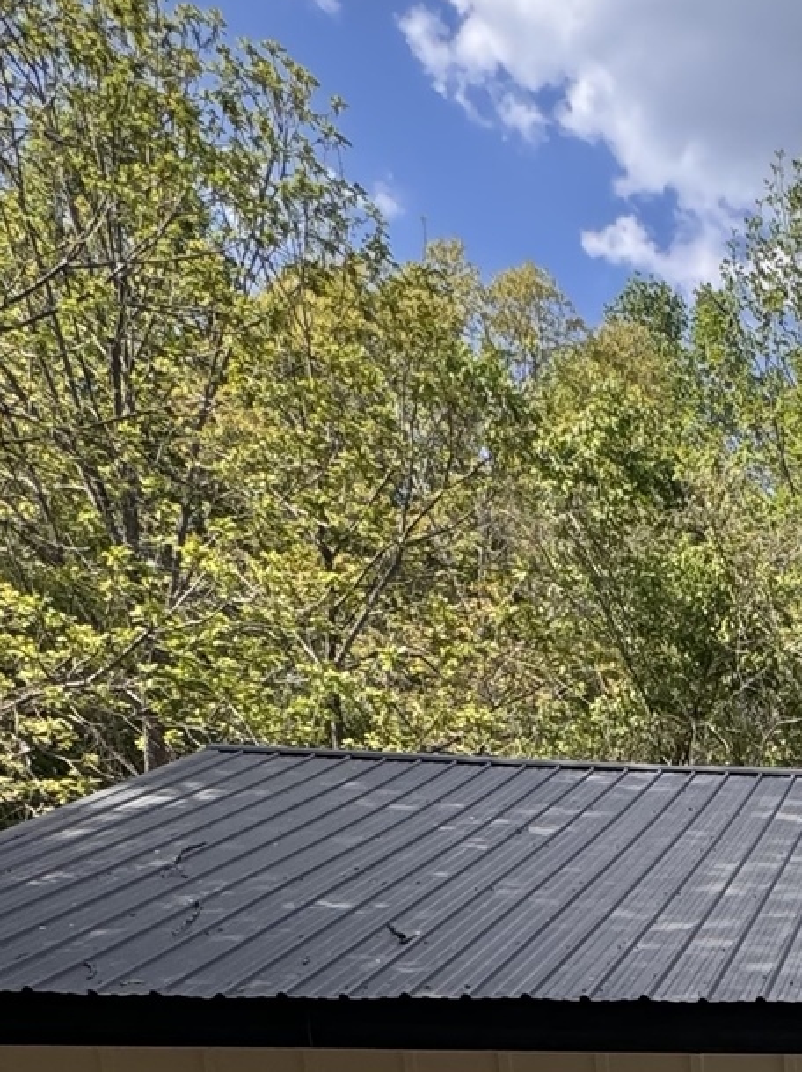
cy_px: 1413
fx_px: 1639
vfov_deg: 29.0
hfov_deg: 22.3
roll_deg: +0.7
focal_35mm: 53
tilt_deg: -12.7
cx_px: 1224
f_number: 2.2
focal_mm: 2.22
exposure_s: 1/515
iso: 40
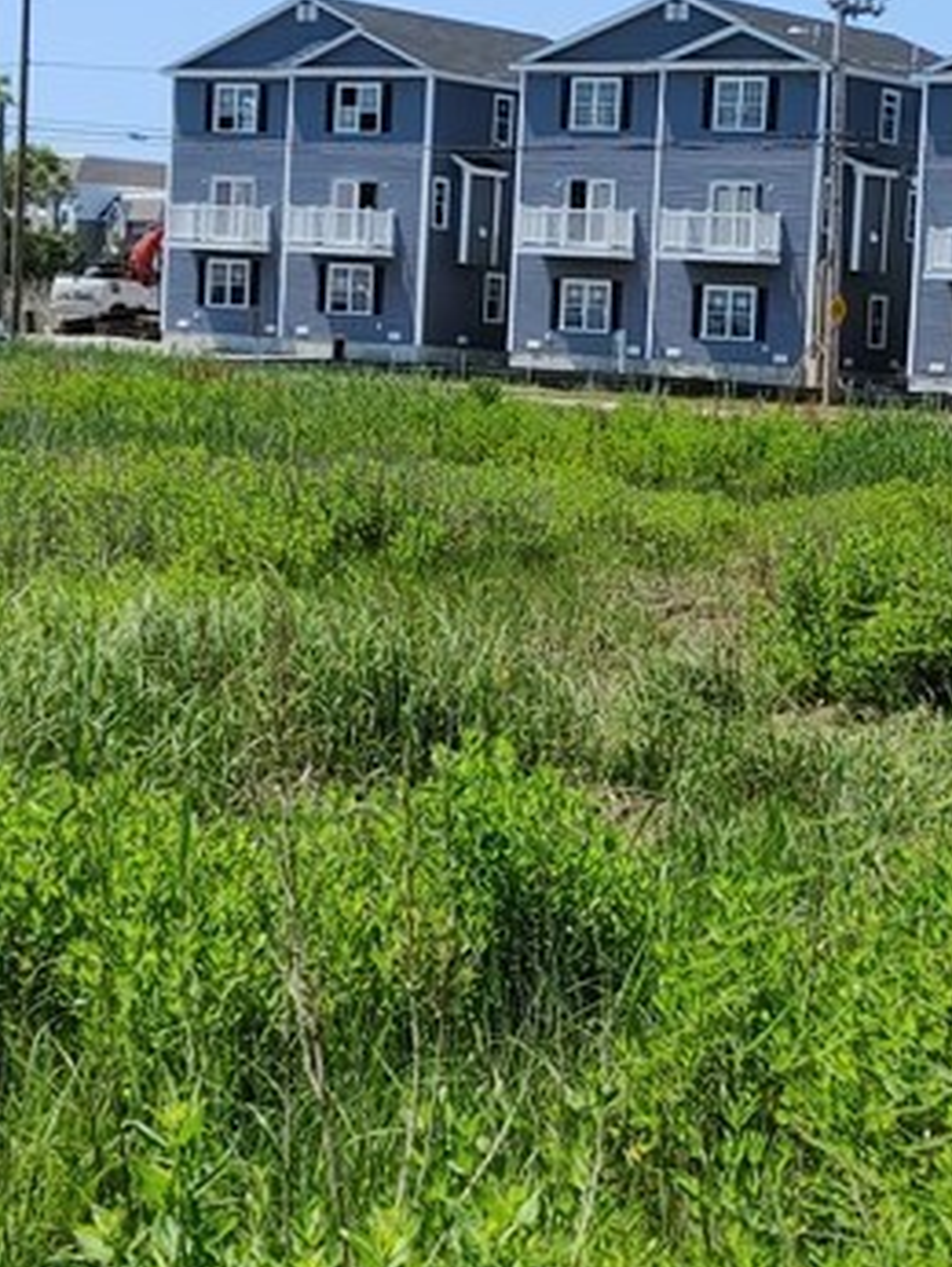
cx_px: 817
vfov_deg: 21.5
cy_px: 564
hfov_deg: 16.1
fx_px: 3333
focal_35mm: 91
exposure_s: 1/2703
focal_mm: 5.58
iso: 50
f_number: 1.8
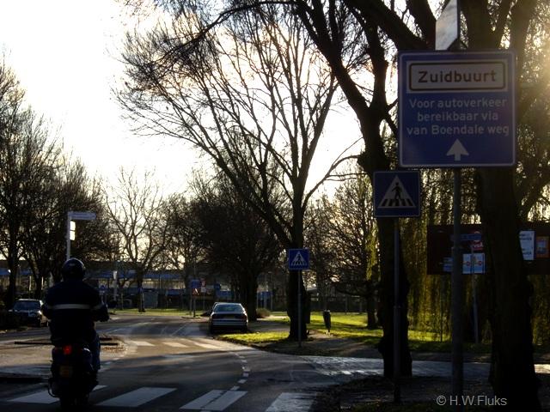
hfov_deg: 21.3
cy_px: 206
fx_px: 1462
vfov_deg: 16.1
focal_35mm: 92
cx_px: 275
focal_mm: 19.4
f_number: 4.8
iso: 64
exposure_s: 1/250
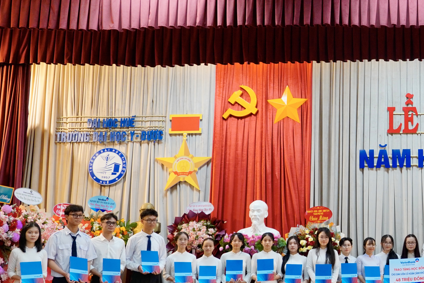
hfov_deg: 32.1
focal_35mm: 59
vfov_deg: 23.0
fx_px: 694
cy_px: 162
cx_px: 390
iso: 500
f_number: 4.5
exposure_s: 1/60
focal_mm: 21
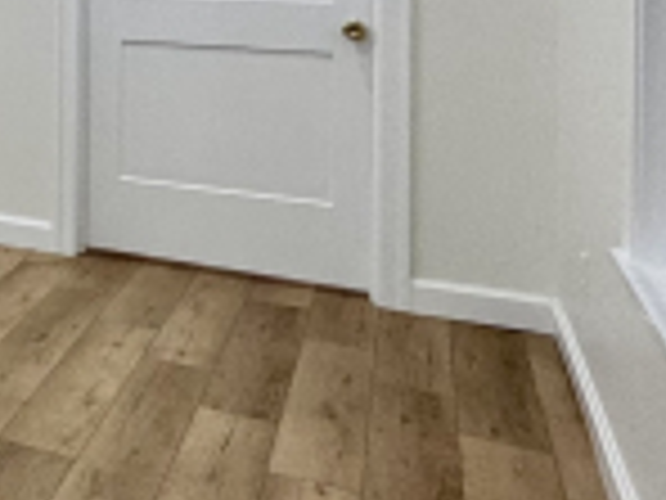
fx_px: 1212
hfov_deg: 20.5
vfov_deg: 21.7
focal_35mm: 63
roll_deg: -0.5
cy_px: -86
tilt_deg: -0.3
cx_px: -565
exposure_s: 1/120
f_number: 2.2
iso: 160
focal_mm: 2.22
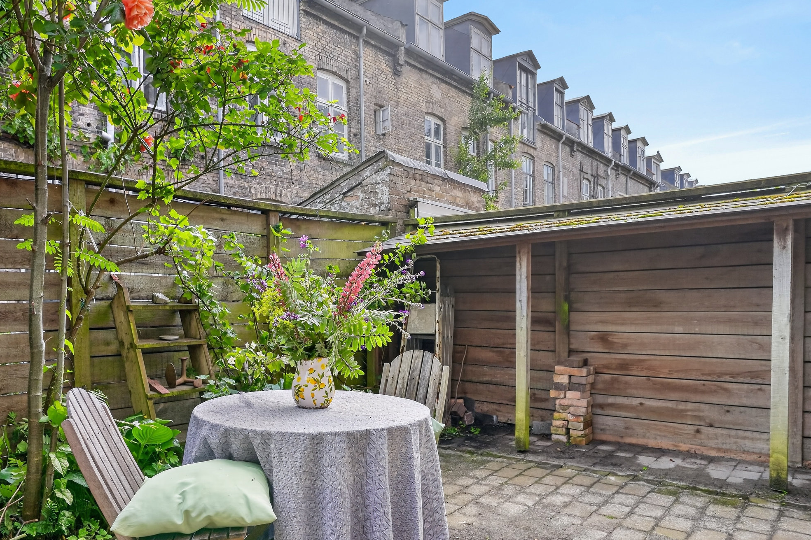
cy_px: 321
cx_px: 291
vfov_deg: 49.3
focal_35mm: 26
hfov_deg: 68.0
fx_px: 586
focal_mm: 20
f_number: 8
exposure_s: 1/640
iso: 400
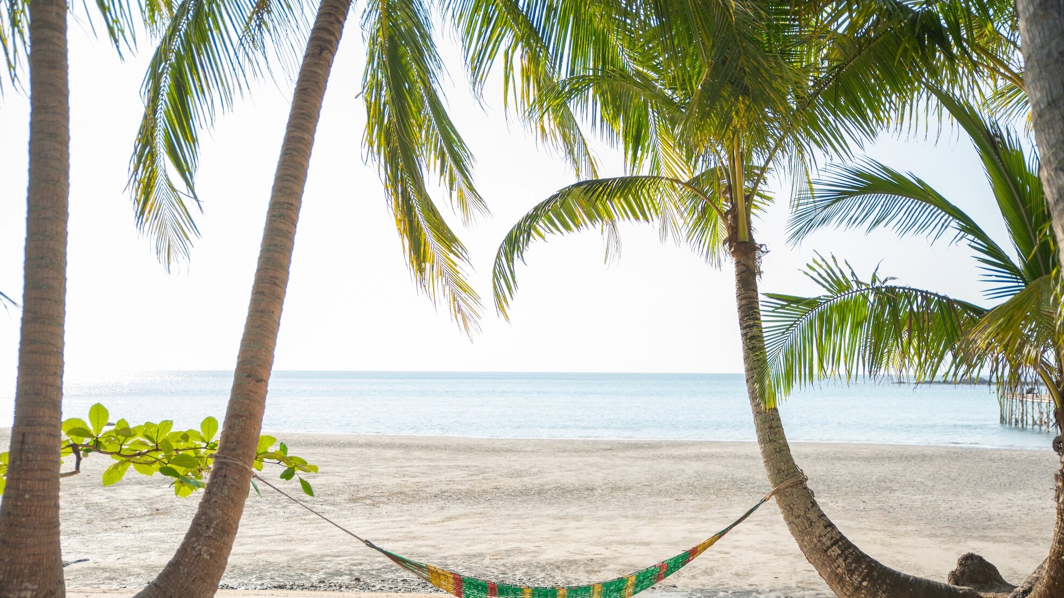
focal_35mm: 45
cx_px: 539
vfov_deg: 26.5
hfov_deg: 45.5
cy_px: 355
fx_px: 1270
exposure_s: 1/2500
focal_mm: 42
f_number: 2.8
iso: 200
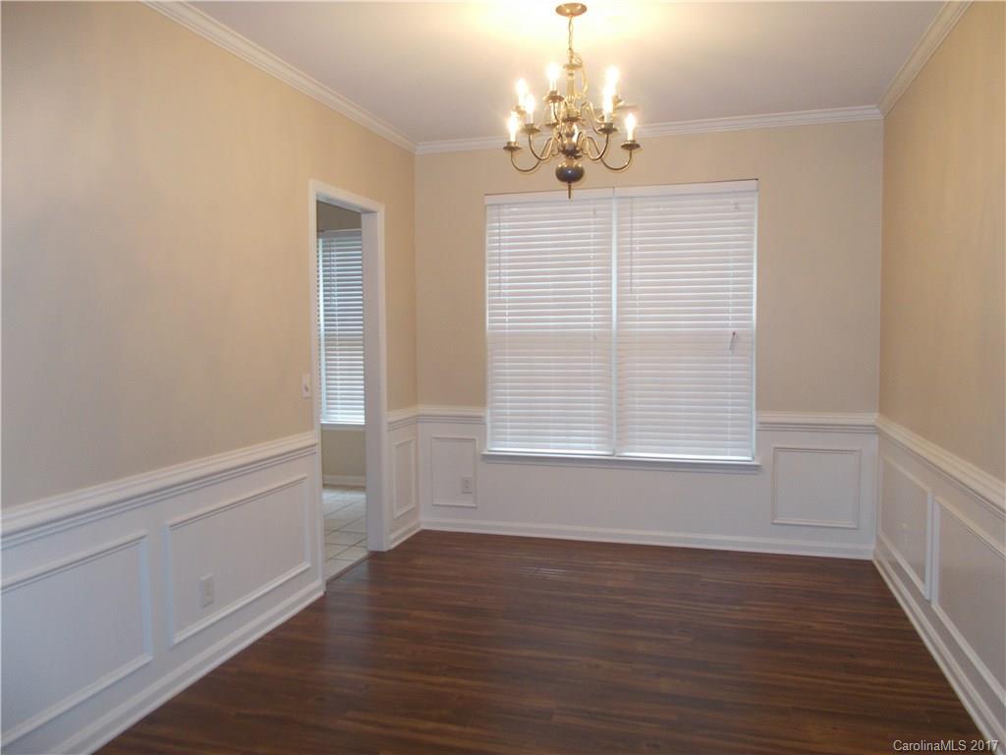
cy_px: 378
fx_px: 756
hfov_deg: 67.3
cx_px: 503
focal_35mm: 26
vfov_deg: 53.1
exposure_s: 1/25
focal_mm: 4.6
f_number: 3.2
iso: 125
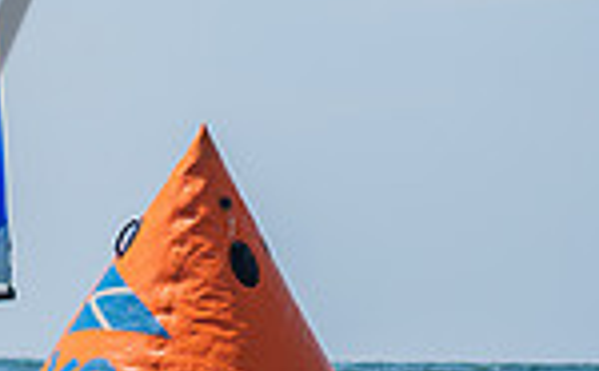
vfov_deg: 2.6
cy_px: -162
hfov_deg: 4.2
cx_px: -399
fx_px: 8079
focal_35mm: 496
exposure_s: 1/1000
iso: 200
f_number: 6.3
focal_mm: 82
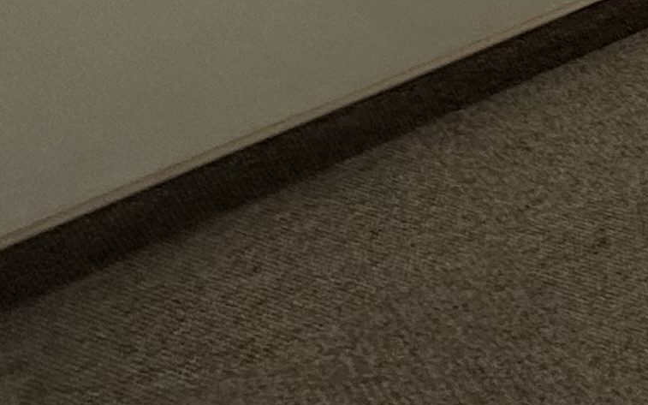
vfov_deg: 11.4
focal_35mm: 79
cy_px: -747
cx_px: 1390
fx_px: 1395
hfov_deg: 16.9
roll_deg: +1.6
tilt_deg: -2.7
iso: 40
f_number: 2.2
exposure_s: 1/241
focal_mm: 2.22
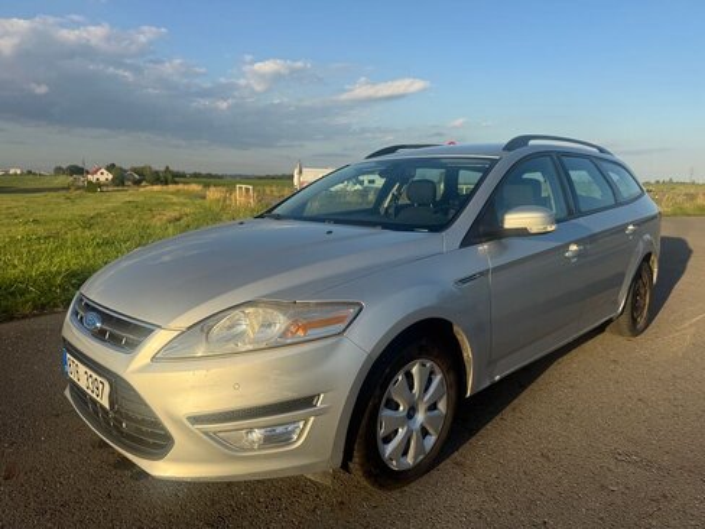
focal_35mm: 24
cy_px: 264
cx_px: 352
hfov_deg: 71.6
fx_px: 489
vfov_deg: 56.8
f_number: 1.78
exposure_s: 1/3584
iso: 100
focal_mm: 6.76
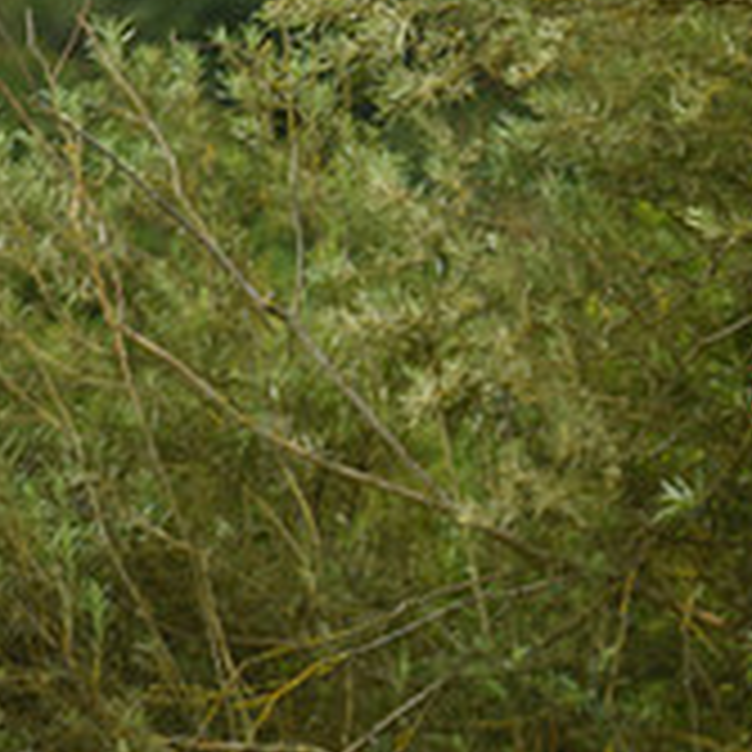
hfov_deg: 1.7
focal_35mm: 1031
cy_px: 509
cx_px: 1261
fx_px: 25340
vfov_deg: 1.7
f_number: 5.6
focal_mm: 350
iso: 900
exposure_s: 1/1250
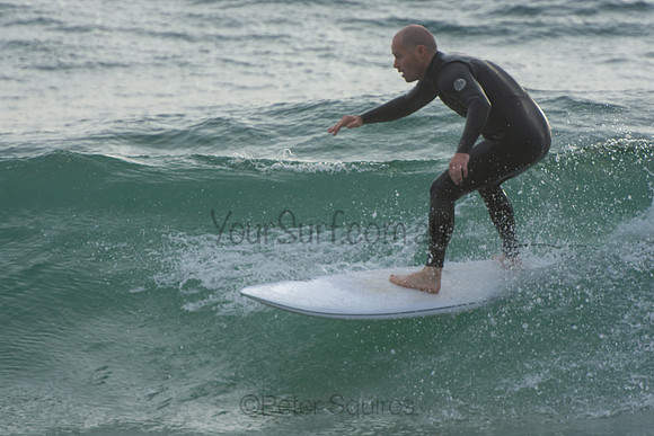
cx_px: 327
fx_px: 10902
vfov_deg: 2.3
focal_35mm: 600
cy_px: 218
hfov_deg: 3.4
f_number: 5.6
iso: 400
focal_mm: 400
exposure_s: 1/1000
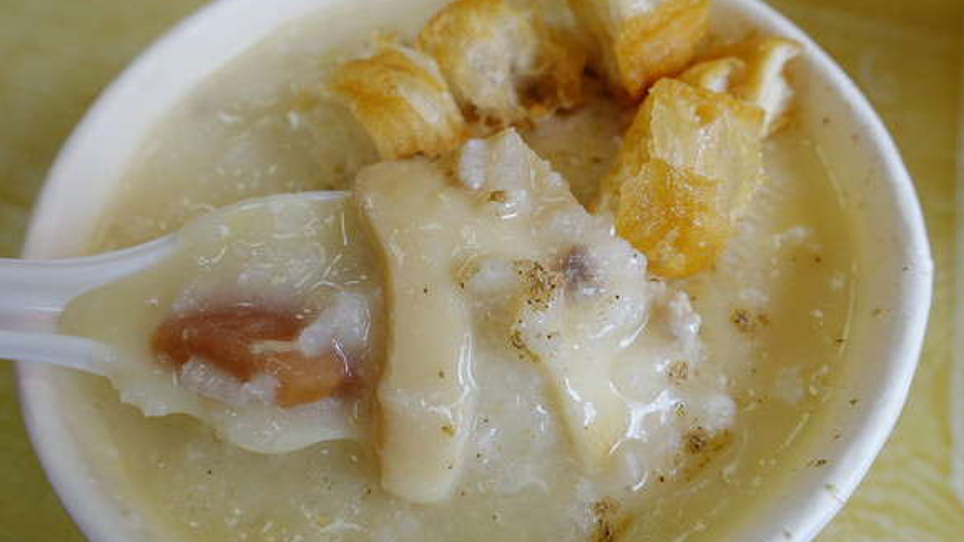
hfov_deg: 71.9
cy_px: 309
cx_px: 470
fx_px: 664
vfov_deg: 44.2
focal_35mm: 26
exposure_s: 1/80
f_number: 3.5
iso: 125
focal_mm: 8.8
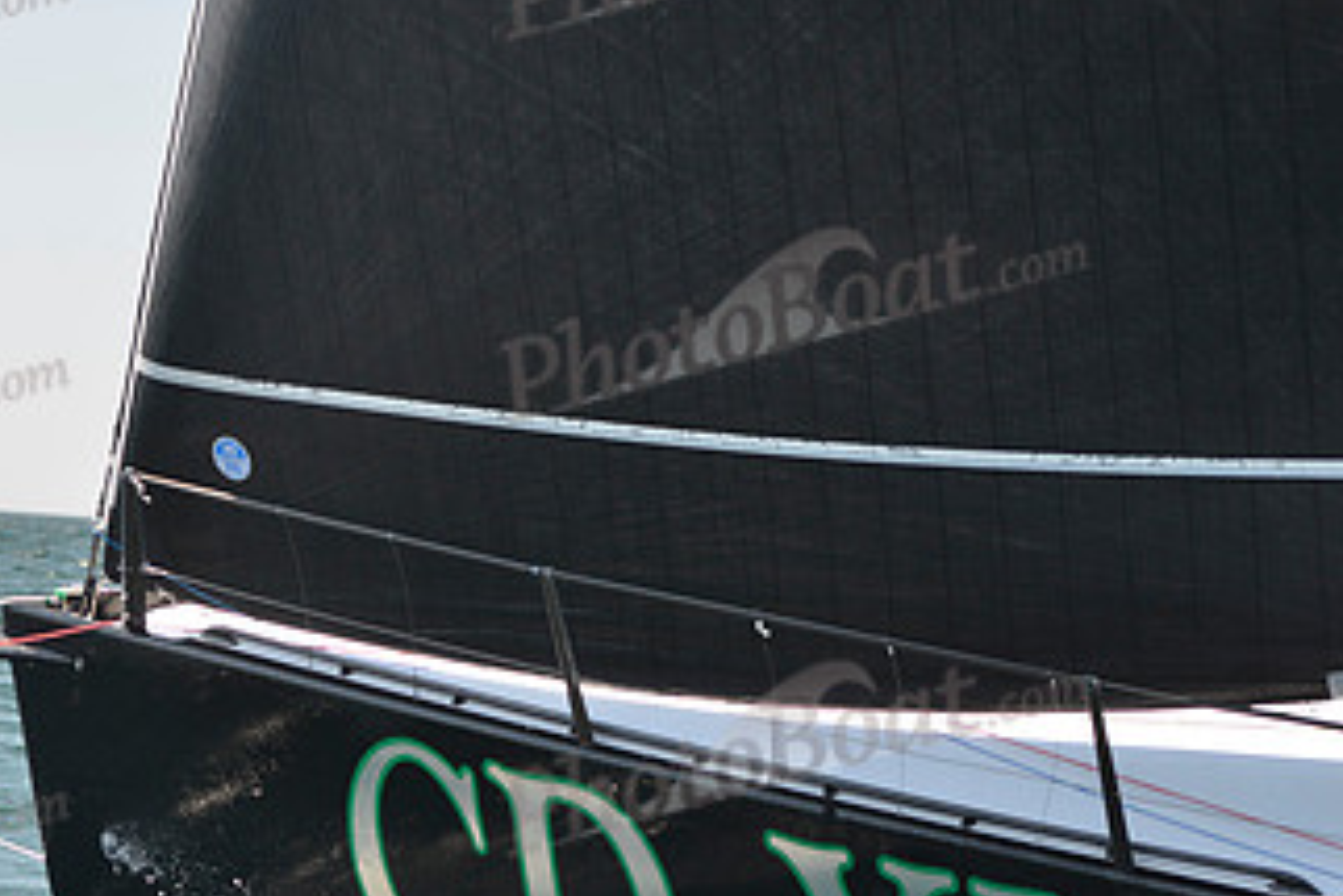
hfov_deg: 16.1
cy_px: 590
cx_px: 288
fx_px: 4702
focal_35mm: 126
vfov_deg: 10.9
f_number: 3.2
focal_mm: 70
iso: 400
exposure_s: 1/800
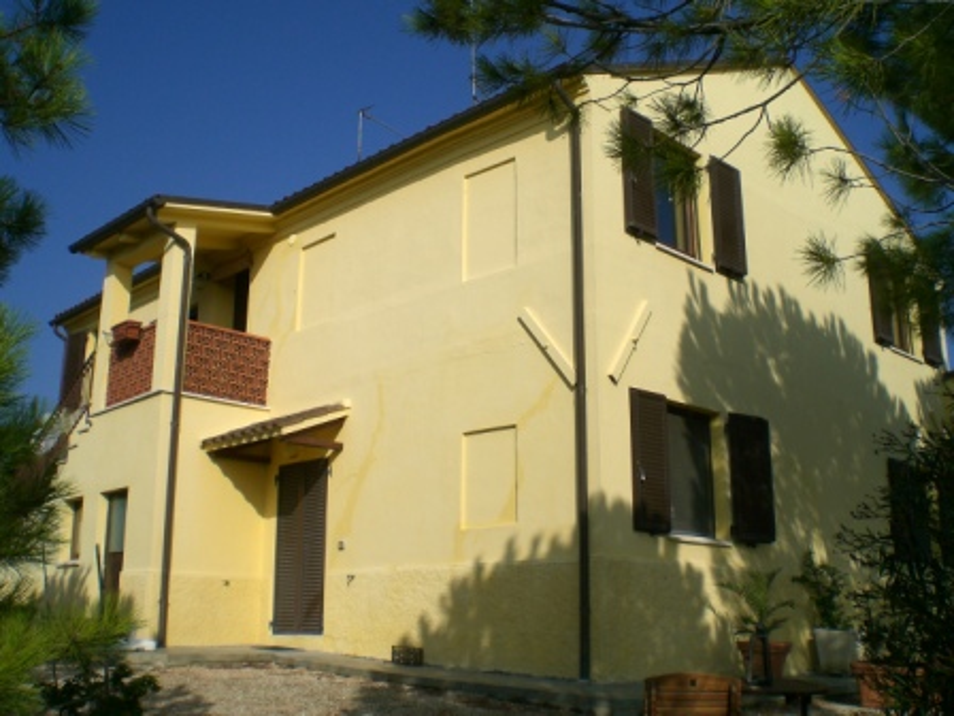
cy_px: 358
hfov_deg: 49.0
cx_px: 477
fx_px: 1047
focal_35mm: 38
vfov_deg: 37.7
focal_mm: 6.3
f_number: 4.4
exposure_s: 1/1000
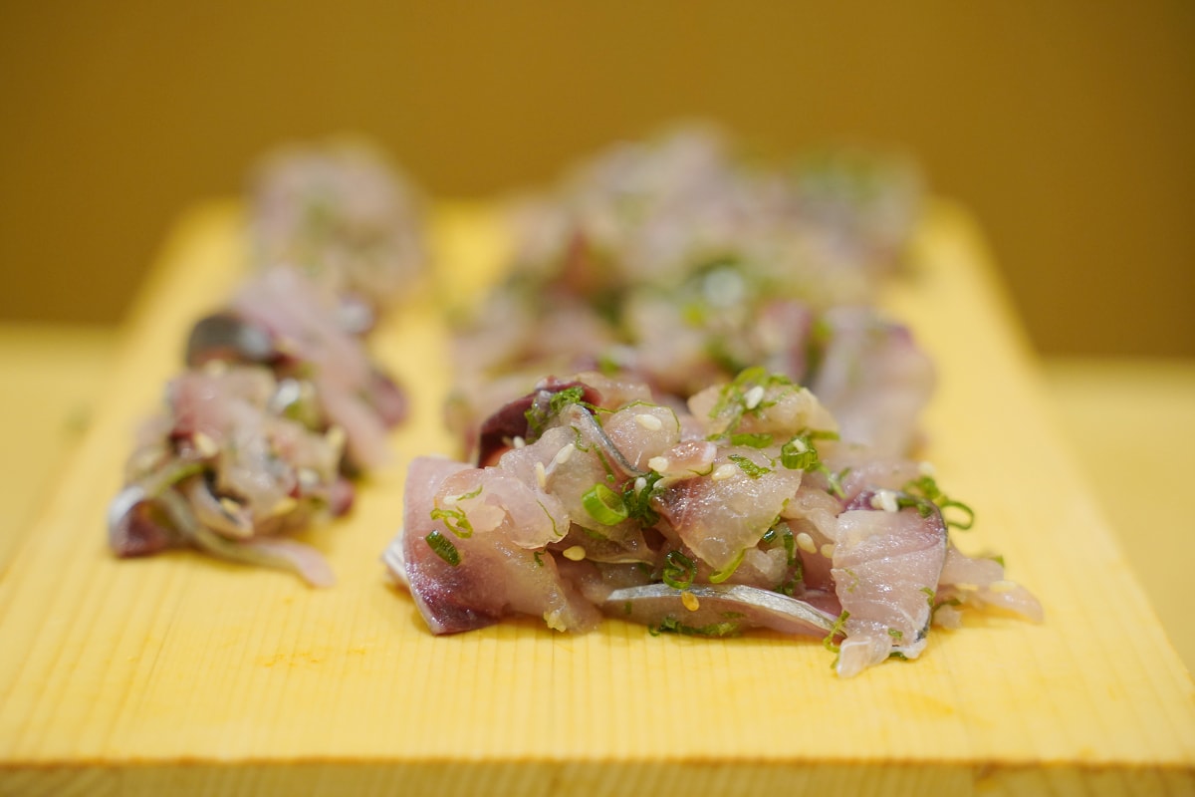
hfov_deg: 27.0
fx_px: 2489
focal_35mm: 75
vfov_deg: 18.2
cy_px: 398
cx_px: 598
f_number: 4
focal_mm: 75
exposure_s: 1/80
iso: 1250
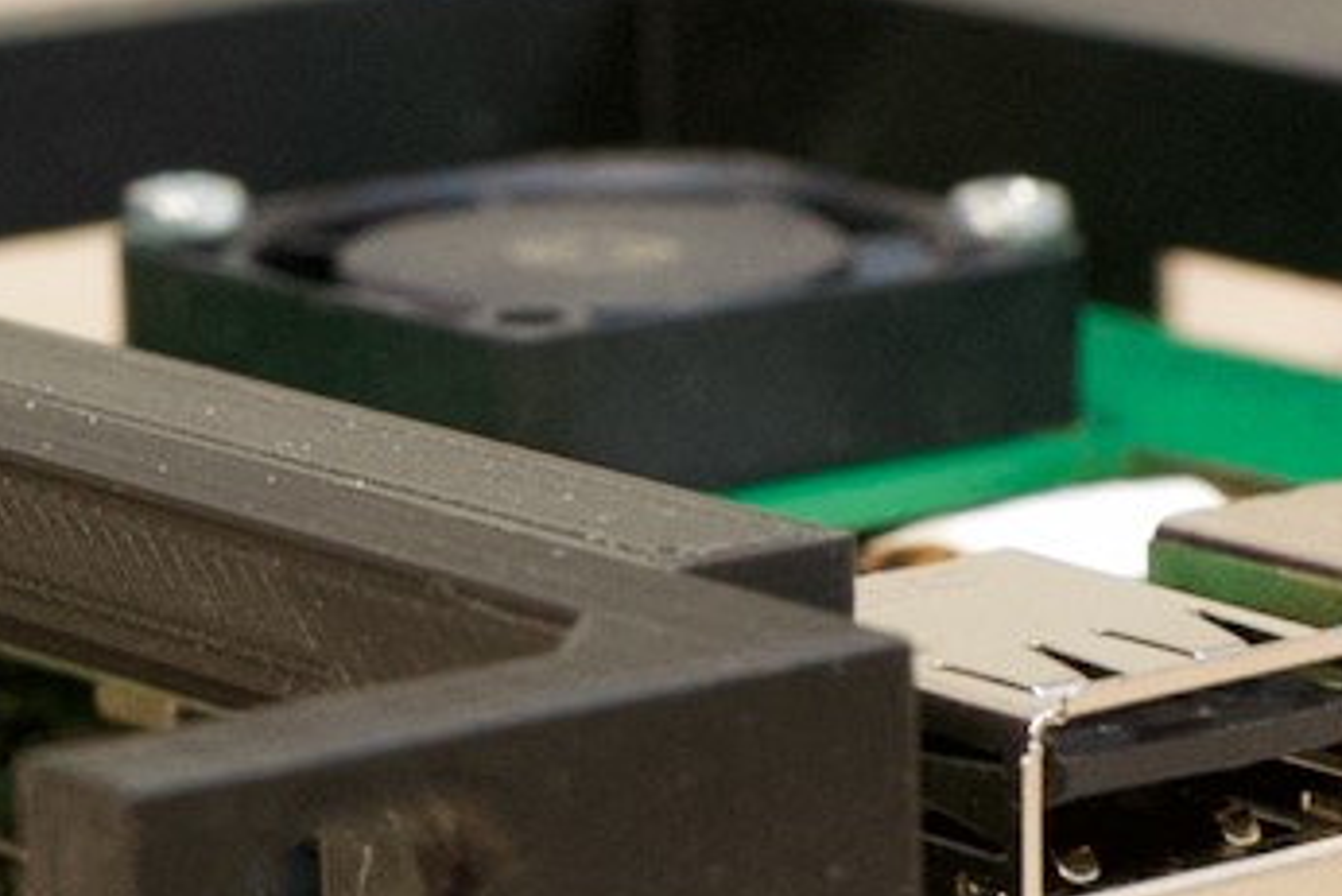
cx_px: 1039
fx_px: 9696
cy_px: 1156
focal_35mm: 260
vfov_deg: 5.3
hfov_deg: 7.9
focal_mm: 50
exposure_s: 1/60
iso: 3200
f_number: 8
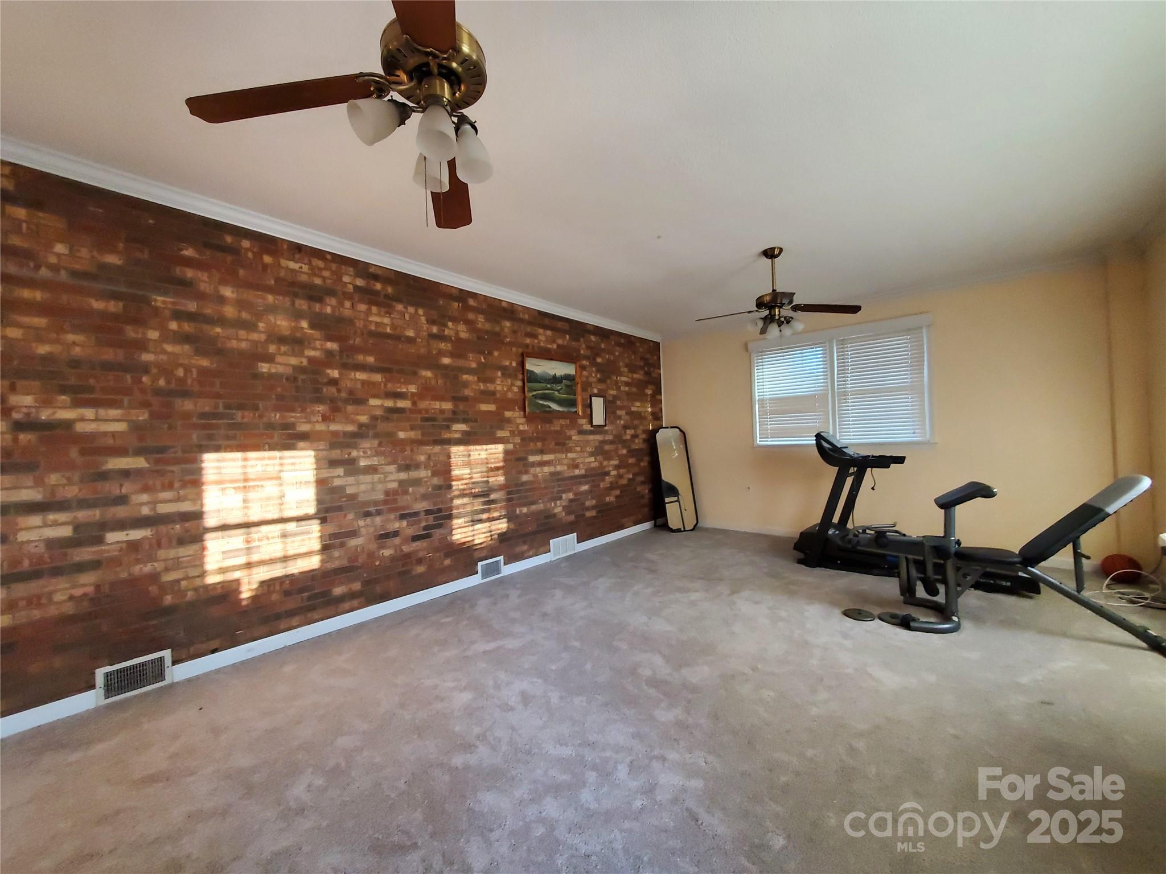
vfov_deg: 89.9
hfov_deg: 106.2
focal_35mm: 13
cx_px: 583
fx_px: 438
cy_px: 437
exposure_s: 1/30
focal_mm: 1.8
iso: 500
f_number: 2.2
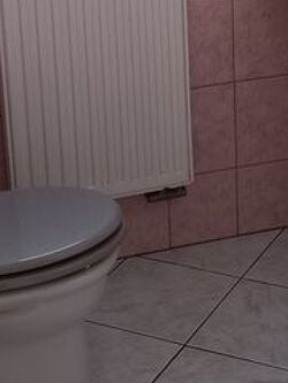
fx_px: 1064
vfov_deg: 19.7
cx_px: 197
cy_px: -21
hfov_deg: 15.4
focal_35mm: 96
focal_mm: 6.14
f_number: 1.65
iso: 517
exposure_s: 1/100
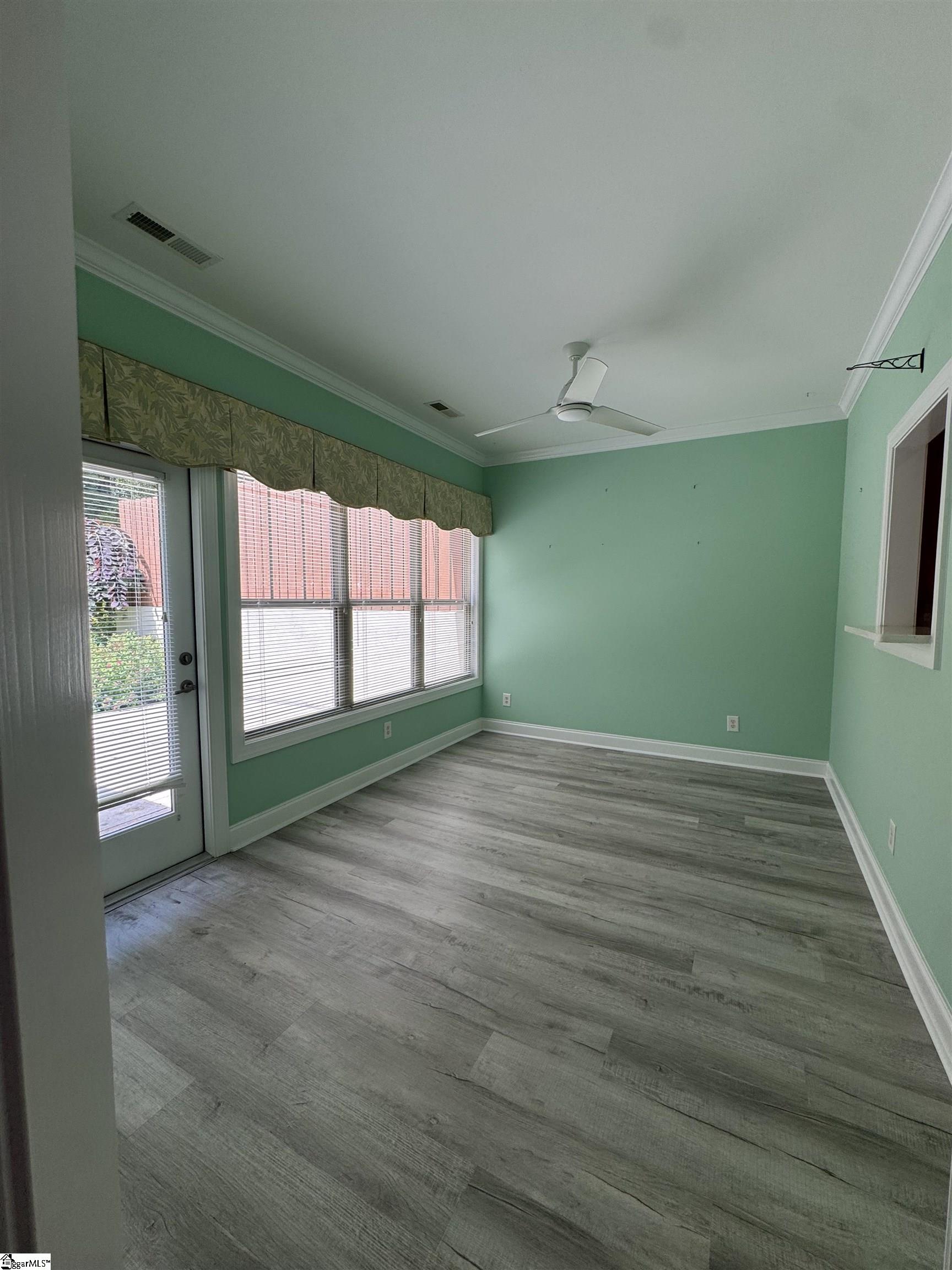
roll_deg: +0.0
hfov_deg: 85.7
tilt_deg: -4.1
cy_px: 635
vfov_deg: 102.1
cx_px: 476
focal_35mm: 14
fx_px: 513
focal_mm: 2.22
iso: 40
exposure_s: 1/205
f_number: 2.2
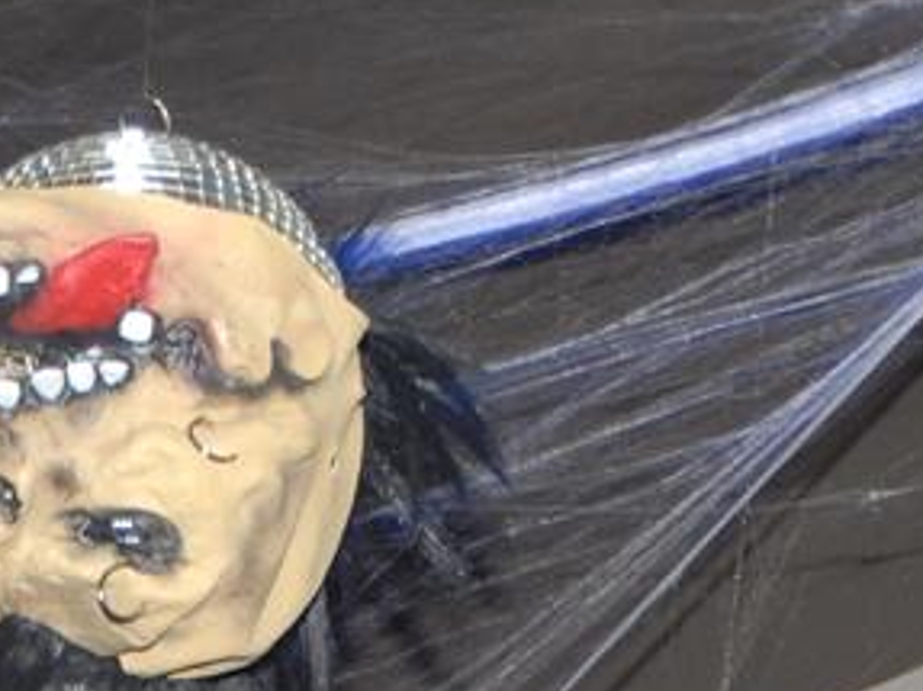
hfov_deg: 8.9
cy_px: 1192
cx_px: -206
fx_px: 5837
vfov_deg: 6.6
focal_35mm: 219
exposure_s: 1/3
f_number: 5.6
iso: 400
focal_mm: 38
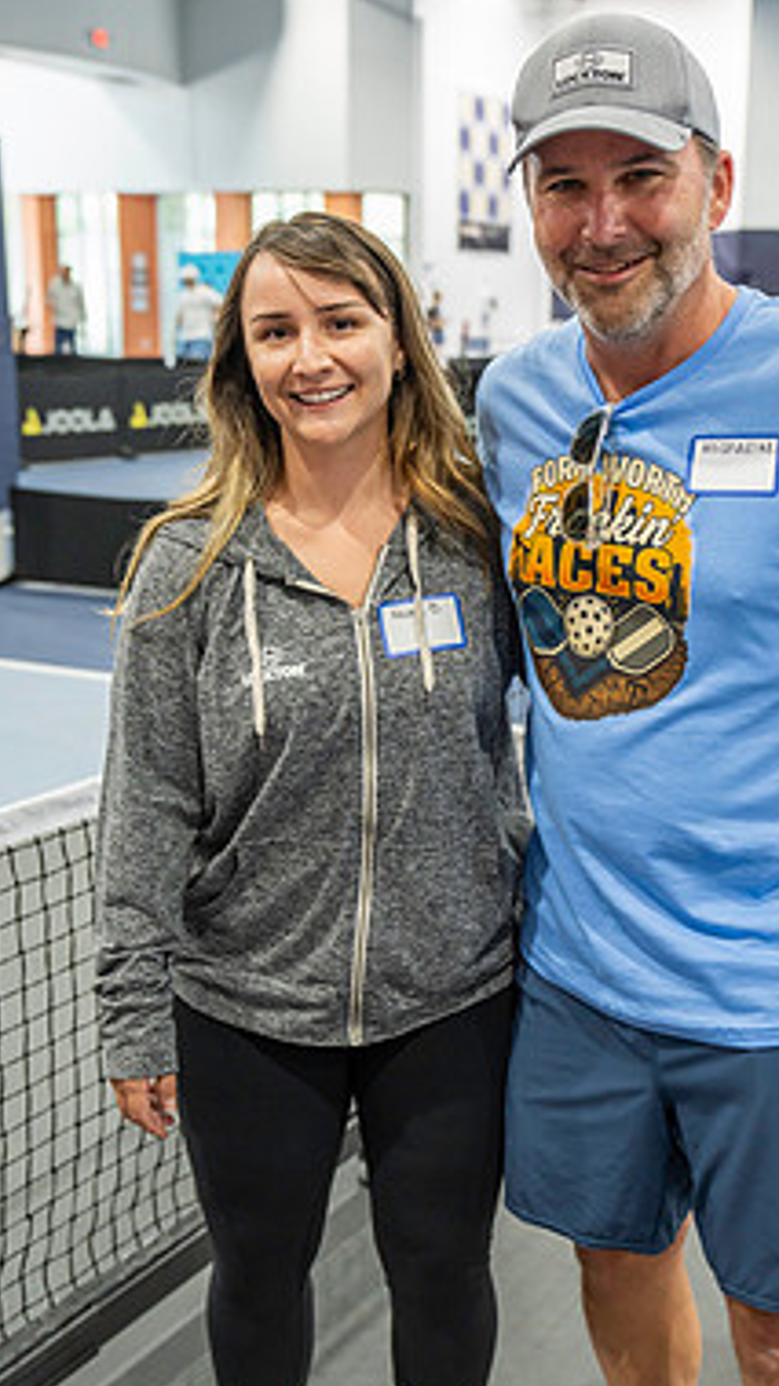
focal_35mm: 51
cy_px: 709
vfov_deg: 40.6
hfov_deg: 23.4
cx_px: 534
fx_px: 1874
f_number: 4
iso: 2000
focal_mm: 41
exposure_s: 1/160
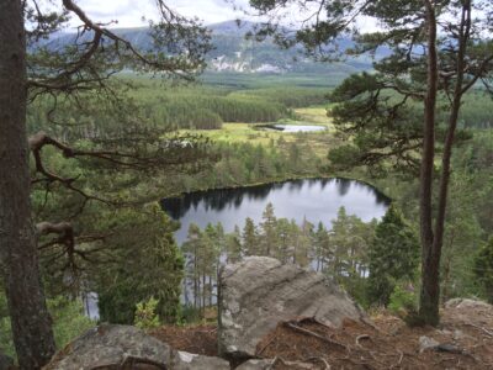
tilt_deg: -14.4
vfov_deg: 48.2
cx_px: 246
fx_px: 413
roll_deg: -1.6
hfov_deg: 61.7
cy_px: 185
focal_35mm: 29
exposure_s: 1/507
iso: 32
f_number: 2.2
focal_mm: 4.15
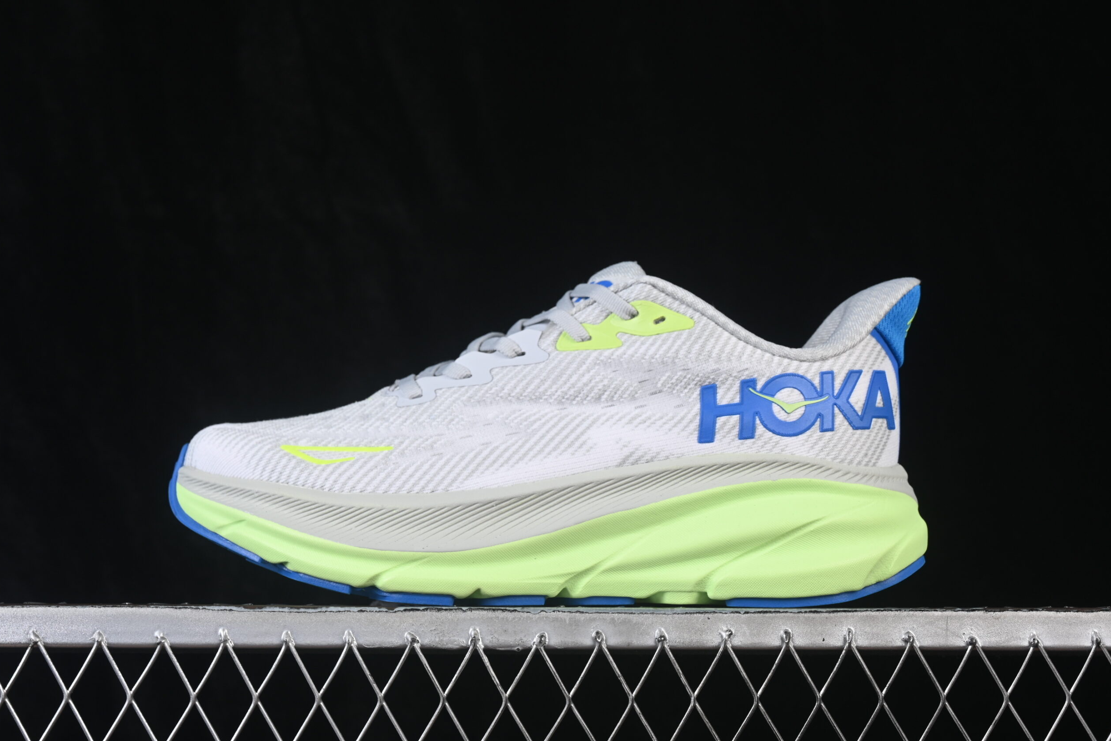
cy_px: 372
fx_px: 2345
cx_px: 550
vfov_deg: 17.9
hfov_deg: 26.7
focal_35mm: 76
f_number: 8
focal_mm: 50
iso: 160
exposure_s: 1/60
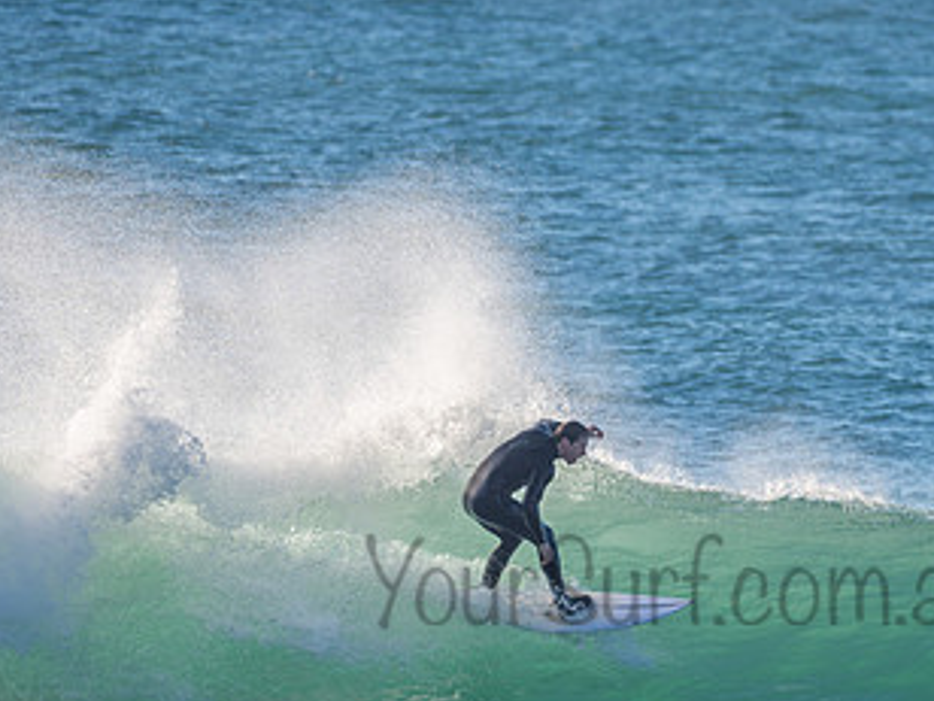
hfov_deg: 1.8
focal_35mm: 1109
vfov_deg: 1.3
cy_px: 555
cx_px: 676
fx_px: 29923
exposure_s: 1/320
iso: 64
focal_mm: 500
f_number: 6.3
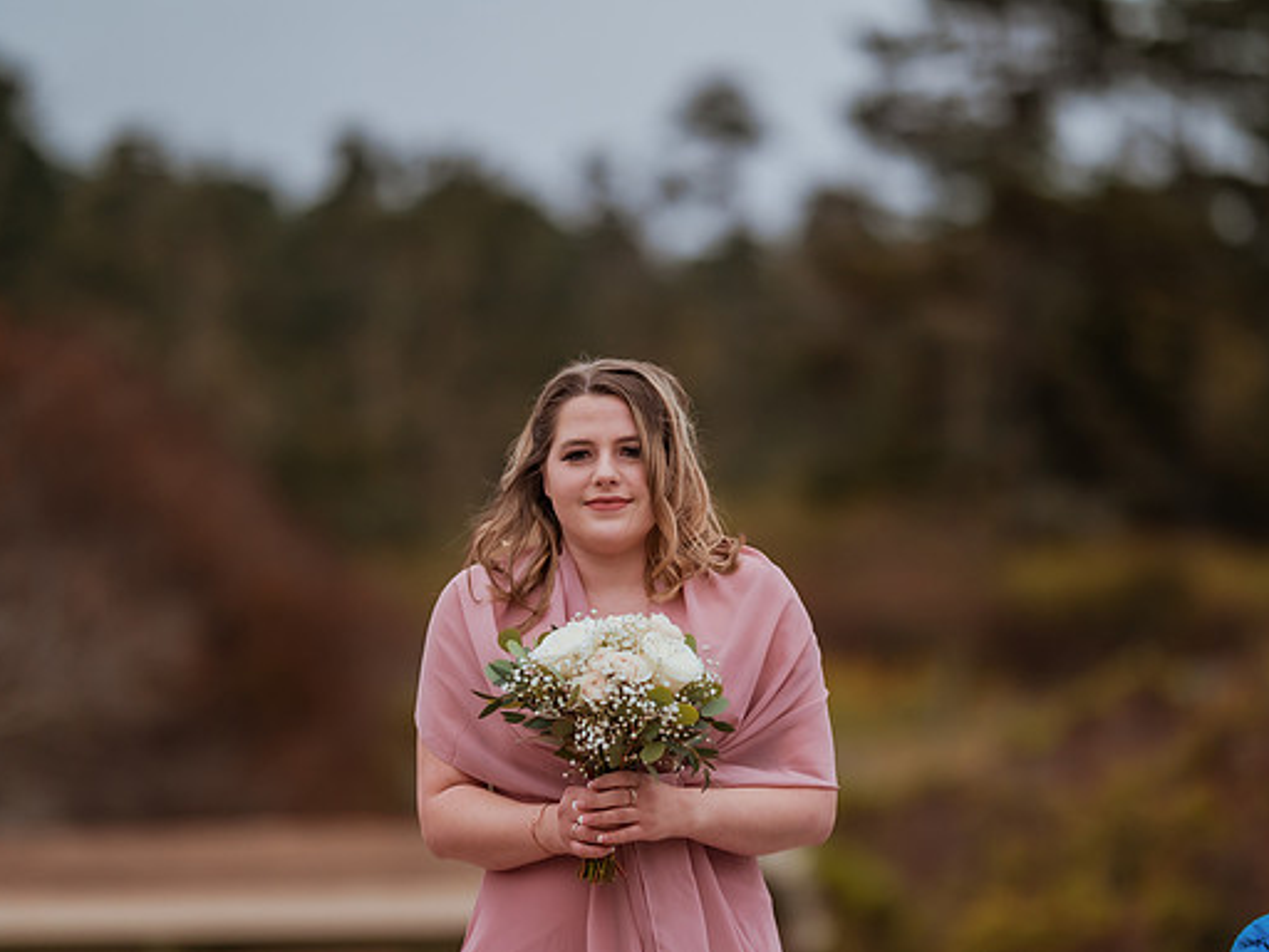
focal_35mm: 147
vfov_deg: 10.1
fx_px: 5389
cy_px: 476
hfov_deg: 13.4
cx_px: 684
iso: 500
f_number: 1.8
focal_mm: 135
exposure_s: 1/3200
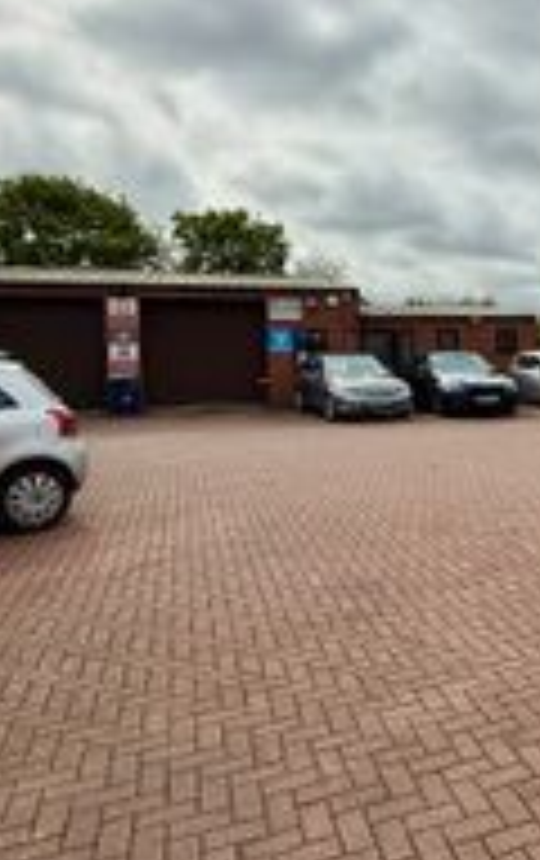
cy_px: 383
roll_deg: +1.0
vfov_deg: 61.0
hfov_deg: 37.7
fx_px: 727
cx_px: 500
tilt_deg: -2.7
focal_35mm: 31
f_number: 2.2
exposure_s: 1/3891
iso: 64
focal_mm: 2.22
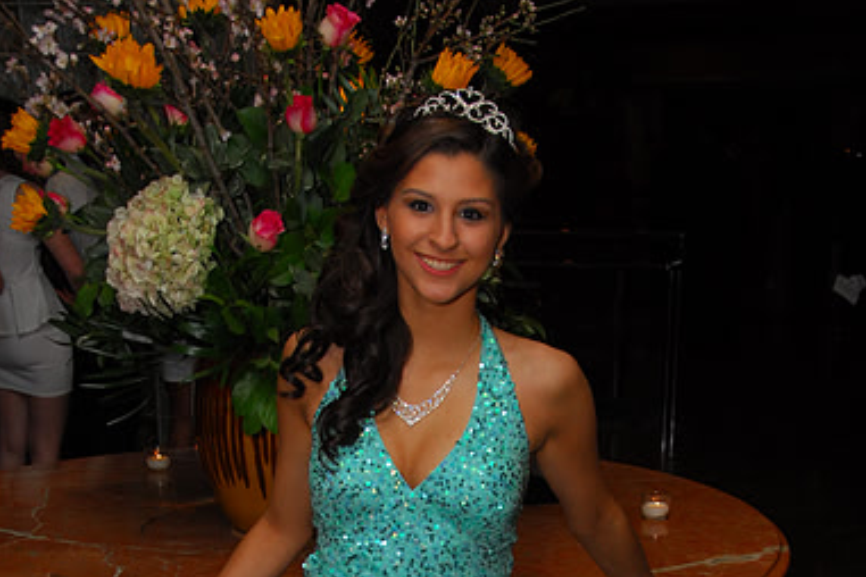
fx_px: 1539
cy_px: 638
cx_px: 436
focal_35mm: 64
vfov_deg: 20.3
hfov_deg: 31.4
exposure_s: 1/60
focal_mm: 28
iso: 400
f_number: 5.6
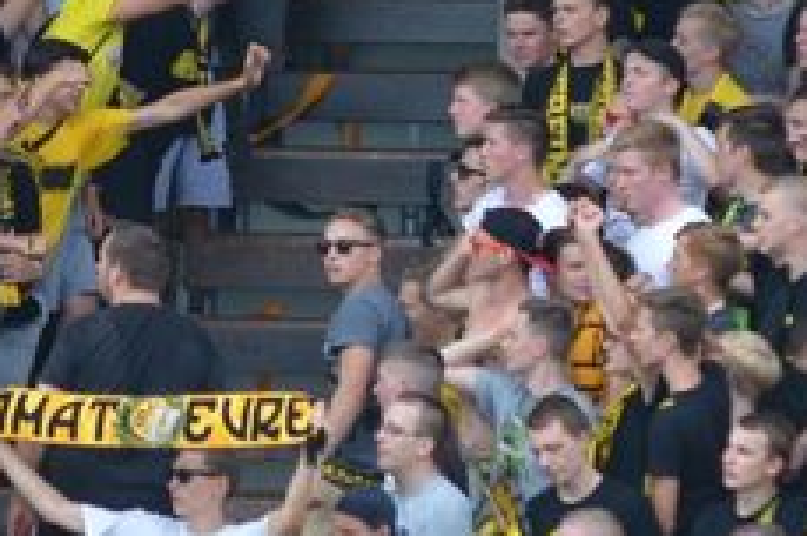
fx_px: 16744
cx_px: 254
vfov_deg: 1.8
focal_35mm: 748
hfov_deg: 2.8
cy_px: -19
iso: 450
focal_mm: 200
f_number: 4
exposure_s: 1/1000
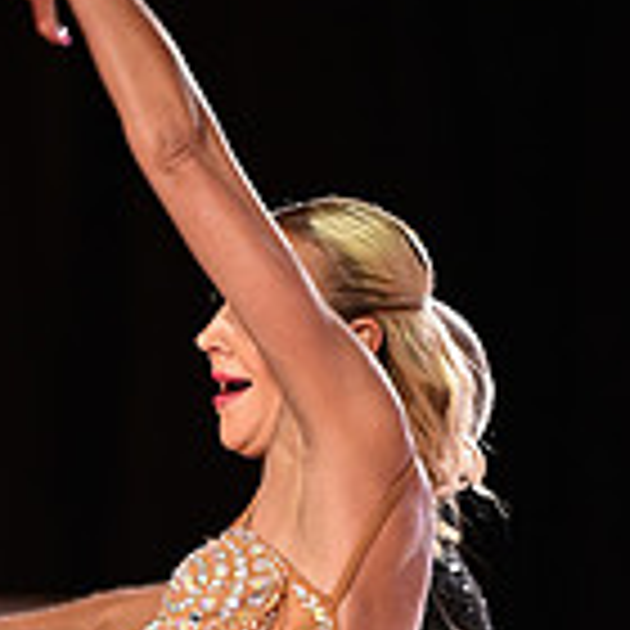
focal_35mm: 580
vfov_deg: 3.0
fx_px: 11943
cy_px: 1125
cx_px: 158
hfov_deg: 3.0
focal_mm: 165
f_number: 2.8
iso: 2000
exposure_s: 1/400
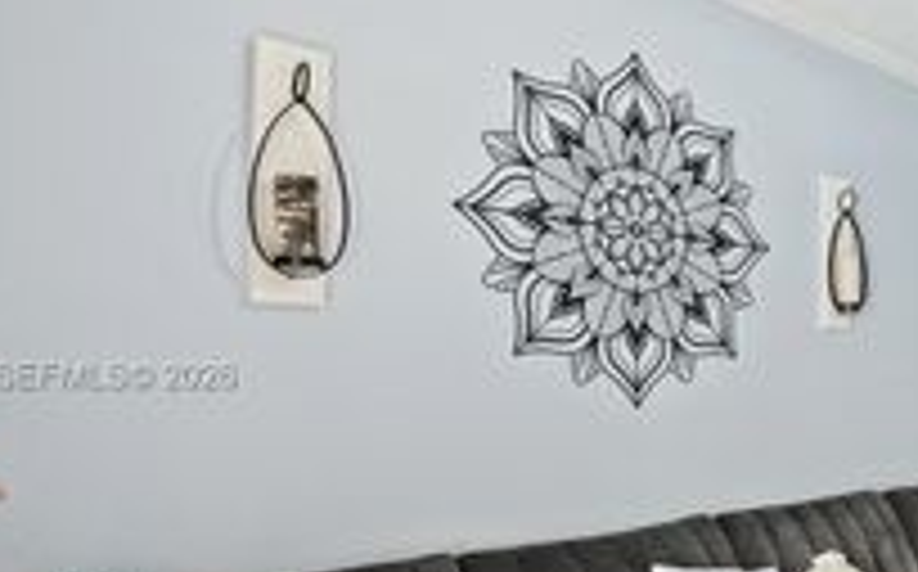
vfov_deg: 35.8
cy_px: 378
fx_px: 875
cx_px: 922
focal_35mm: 35
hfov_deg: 46.2
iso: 200
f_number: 8
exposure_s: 1.6
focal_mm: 14
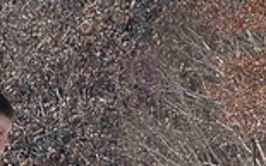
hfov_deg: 6.9
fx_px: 2219
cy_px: 285
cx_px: 130
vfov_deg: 4.3
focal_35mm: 306
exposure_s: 1/1000
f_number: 14
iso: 640
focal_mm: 80
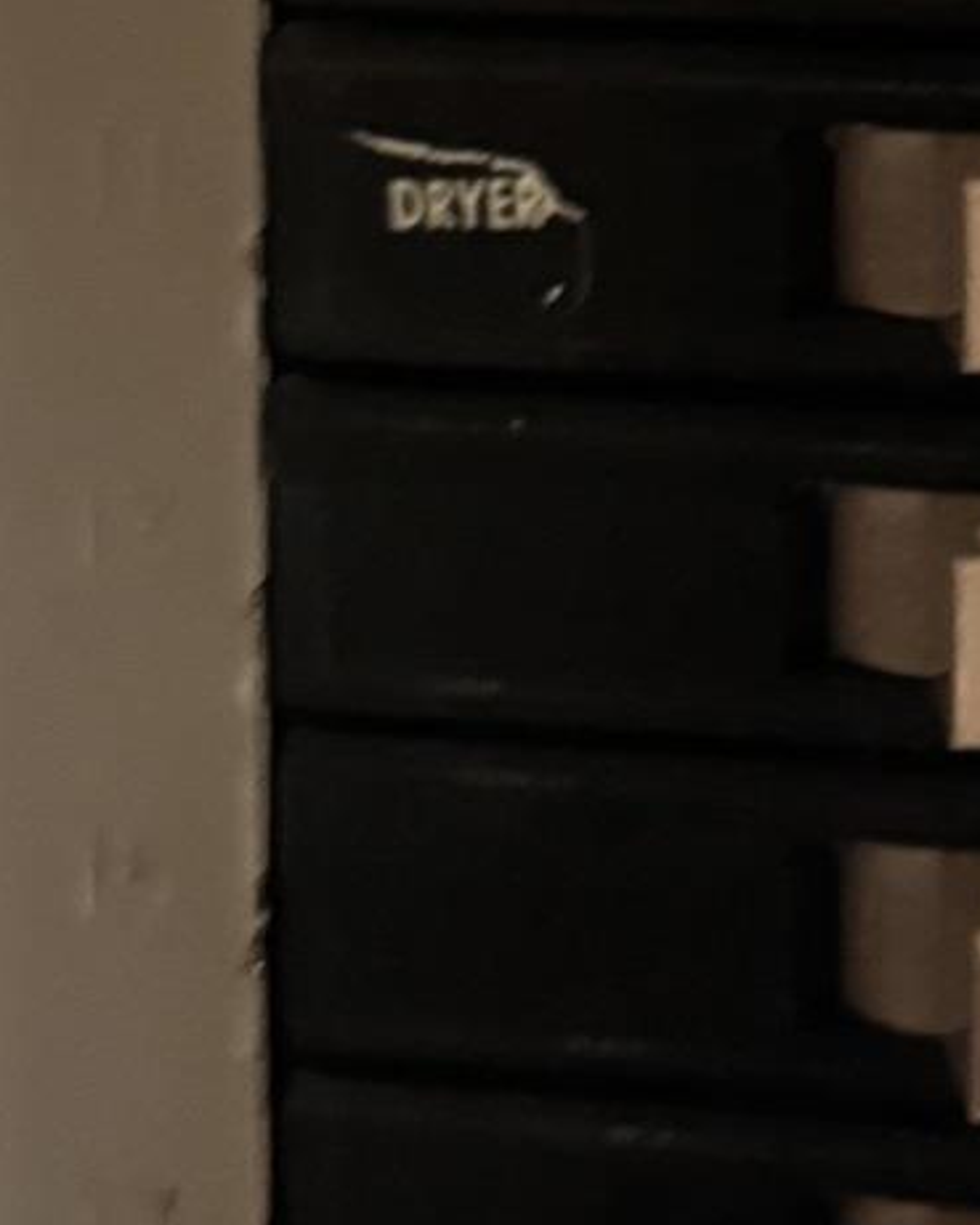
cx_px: 1477
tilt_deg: -6.1
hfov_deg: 12.5
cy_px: -90
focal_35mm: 117
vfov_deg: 16.0
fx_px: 4240
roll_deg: +0.5
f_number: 1.78
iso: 1000
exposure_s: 1/30
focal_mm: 6.76
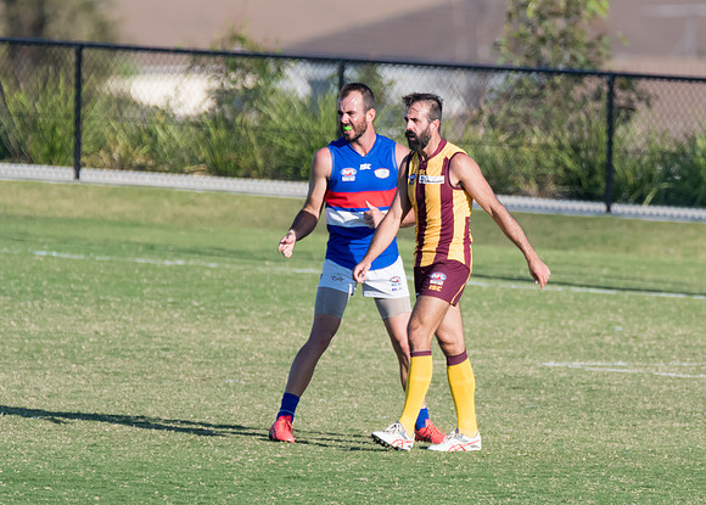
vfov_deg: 1.4
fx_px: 20961
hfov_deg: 1.9
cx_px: 419
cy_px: 279
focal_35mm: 1045
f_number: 7.1
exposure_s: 1/2000
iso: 800
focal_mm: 600
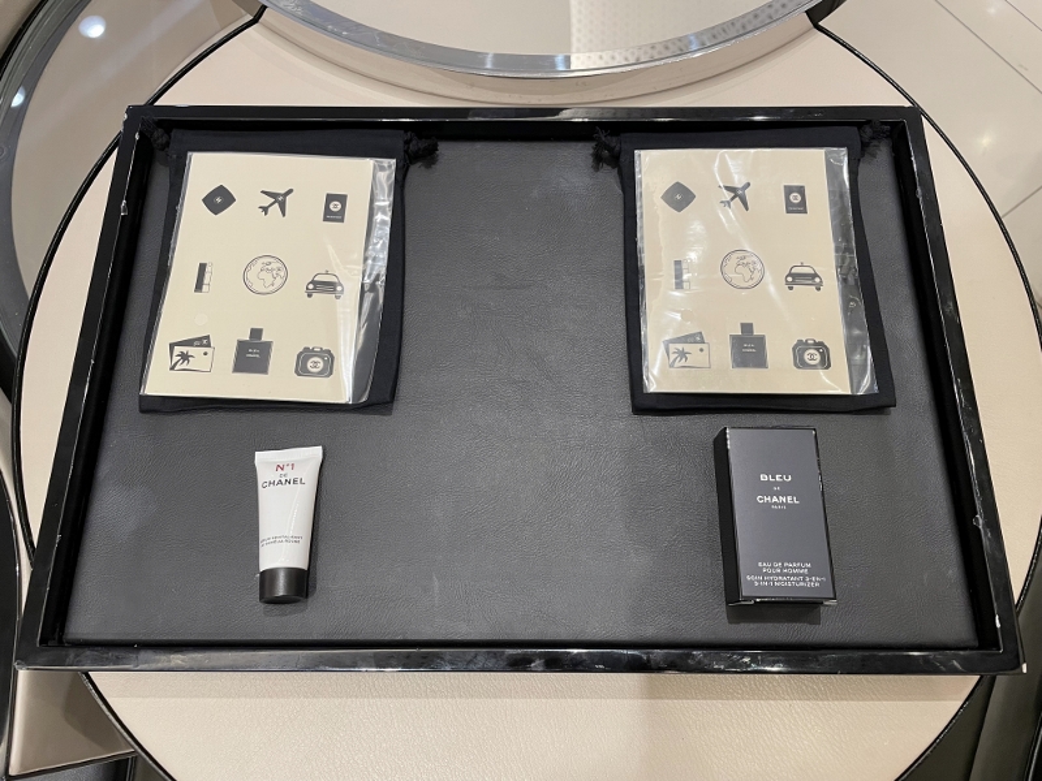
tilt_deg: -70.0
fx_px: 783
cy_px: 390
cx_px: 521
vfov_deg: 53.1
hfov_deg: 67.3
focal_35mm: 26
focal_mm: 4.2
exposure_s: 1/50
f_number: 1.6
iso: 80
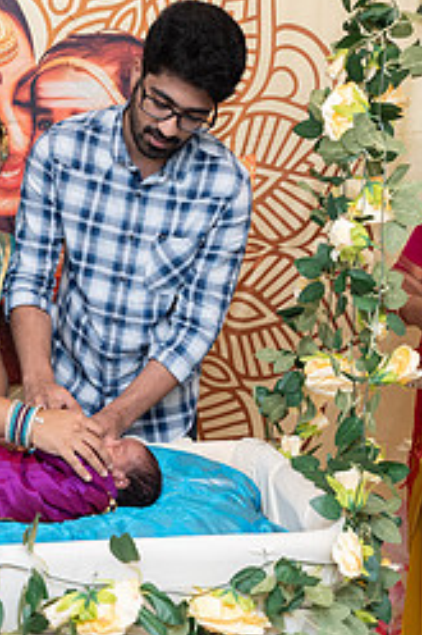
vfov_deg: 34.4
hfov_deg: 22.9
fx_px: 1021
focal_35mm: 58
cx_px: 65
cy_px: 247
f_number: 4
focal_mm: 24
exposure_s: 1/200
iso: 500
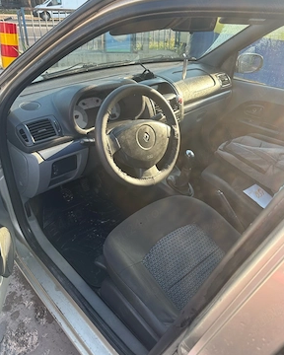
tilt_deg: -29.6
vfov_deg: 66.0
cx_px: 147
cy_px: 168
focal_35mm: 26
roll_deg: -4.3
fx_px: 273
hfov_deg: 54.9
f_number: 1.78
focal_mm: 6.86
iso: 80
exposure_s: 1/318
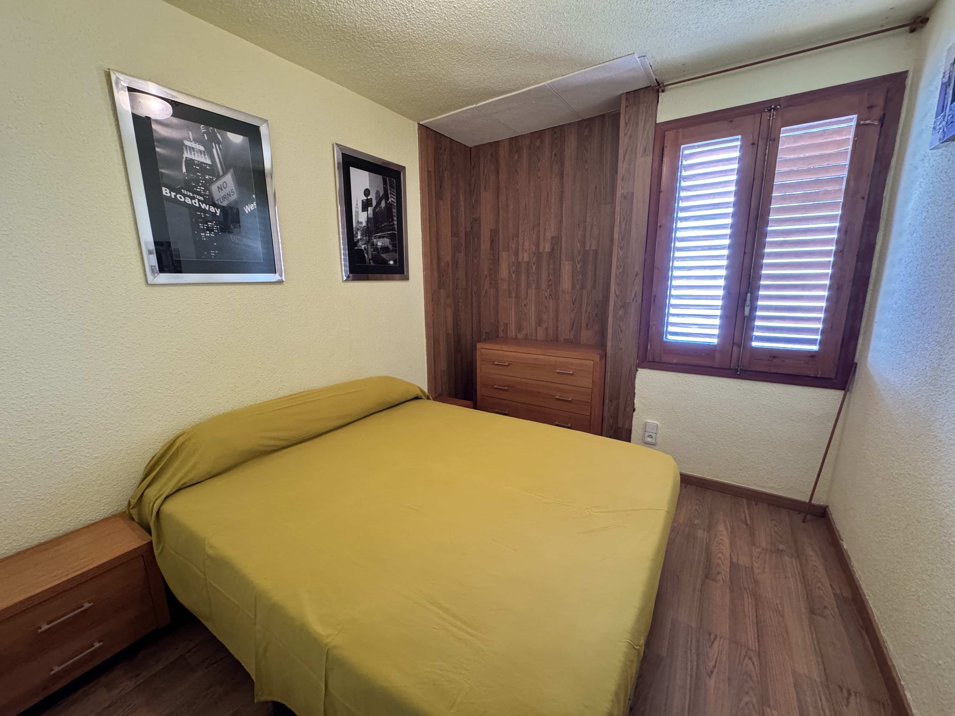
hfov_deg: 102.1
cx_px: 478
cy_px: 358
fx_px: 386
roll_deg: +0.8
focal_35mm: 14
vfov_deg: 85.7
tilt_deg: -11.2
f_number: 2.2
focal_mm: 2.22
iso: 400
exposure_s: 1/50
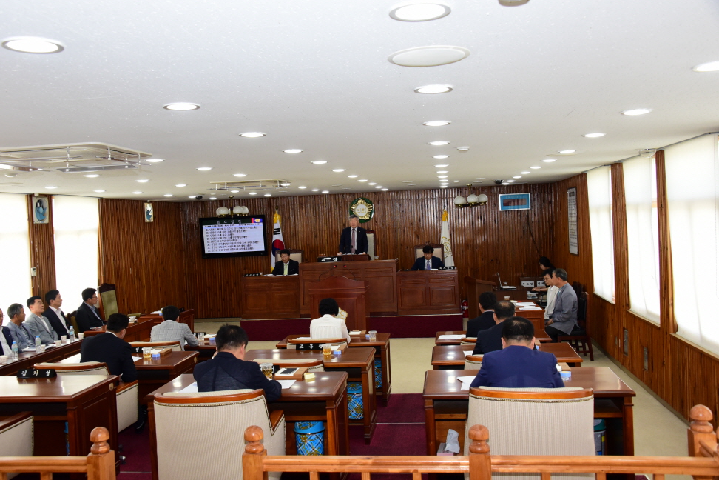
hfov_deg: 53.1
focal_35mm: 36
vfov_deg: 36.9
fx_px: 719
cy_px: 243
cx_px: 352
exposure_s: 1/200
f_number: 6.3
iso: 2500
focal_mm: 35
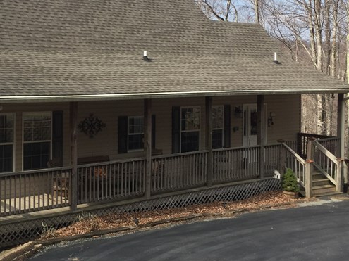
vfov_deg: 24.2
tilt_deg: -0.6
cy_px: 78
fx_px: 605
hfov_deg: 31.5
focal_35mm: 60
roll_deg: -0.6
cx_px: 79
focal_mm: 4.15
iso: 32
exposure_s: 1/1464
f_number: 2.2
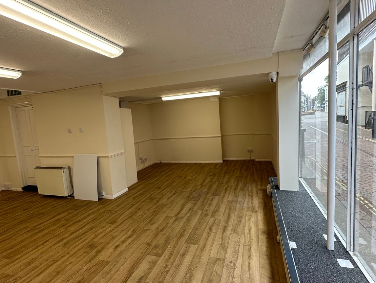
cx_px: 188
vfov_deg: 85.7
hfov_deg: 102.1
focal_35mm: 14
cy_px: 142
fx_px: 152
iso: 50
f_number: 2.2
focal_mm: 2.22
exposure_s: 1/99
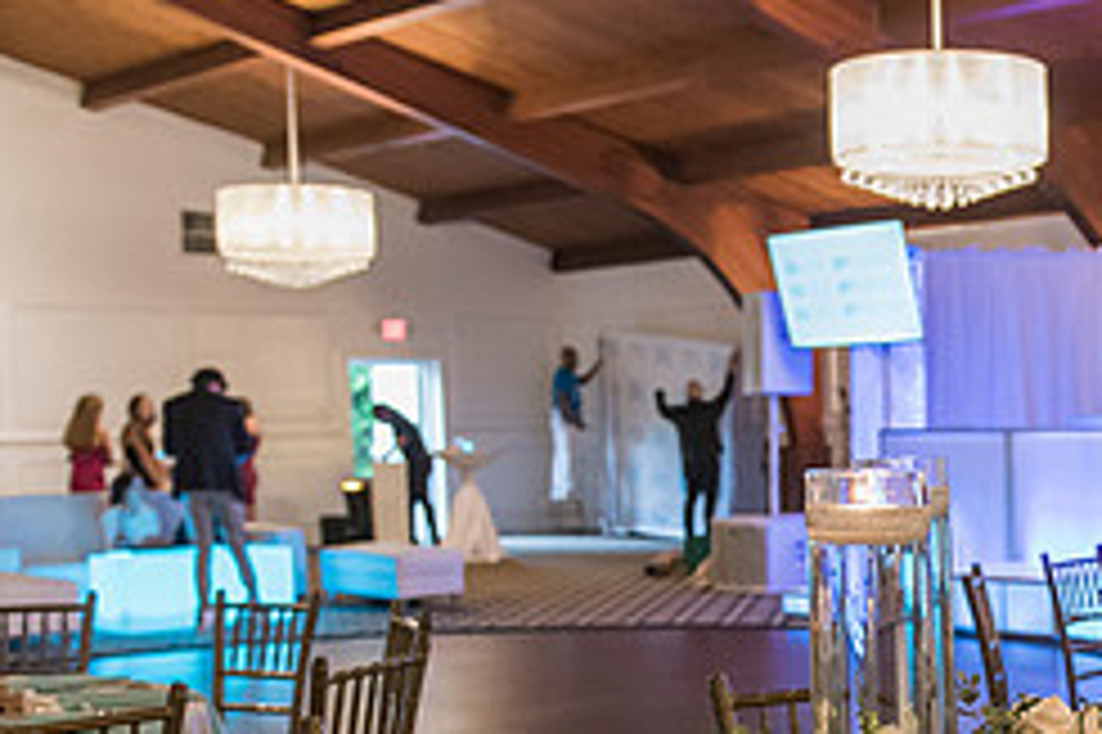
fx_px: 1958
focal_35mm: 64
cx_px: 1003
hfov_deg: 30.0
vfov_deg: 21.0
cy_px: 583
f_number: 2.8
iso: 2500
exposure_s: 1/100
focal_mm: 27
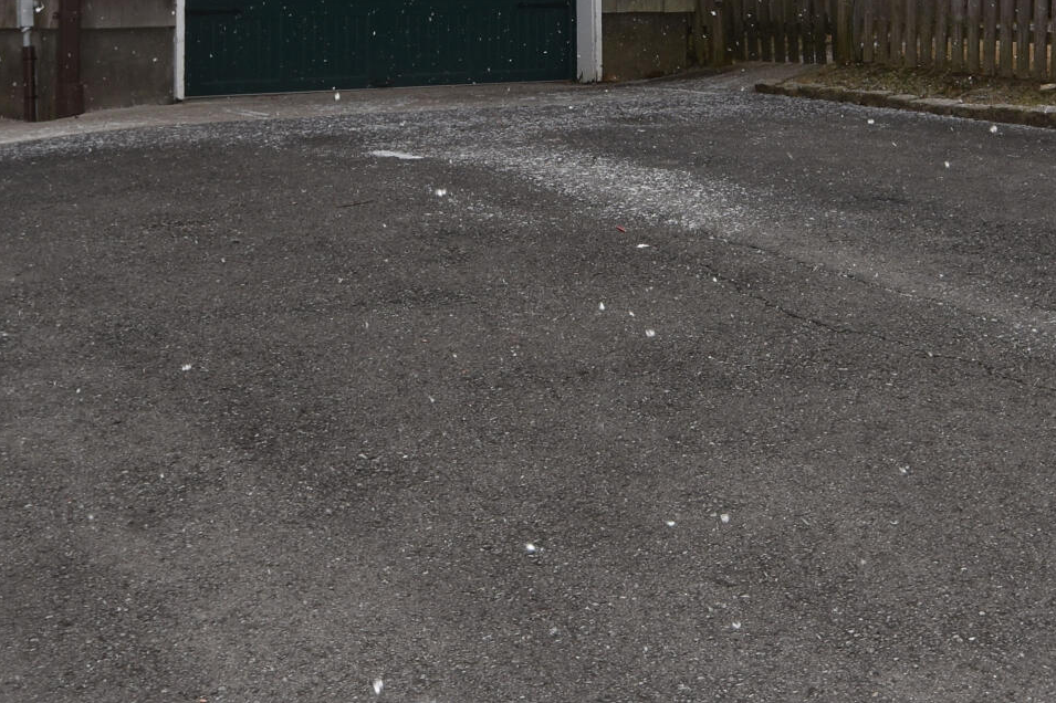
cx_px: 726
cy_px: -135
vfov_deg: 19.4
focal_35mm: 66
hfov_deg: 30.2
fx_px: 1935
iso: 100
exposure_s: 1/250
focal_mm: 14
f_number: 8
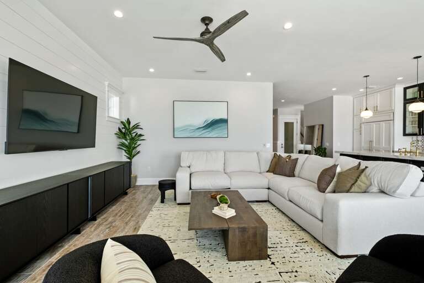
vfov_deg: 77.3
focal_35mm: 15
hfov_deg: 100.4
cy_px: 142
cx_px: 212
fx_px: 177
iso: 400
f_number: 7.1
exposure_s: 1/15
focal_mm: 10
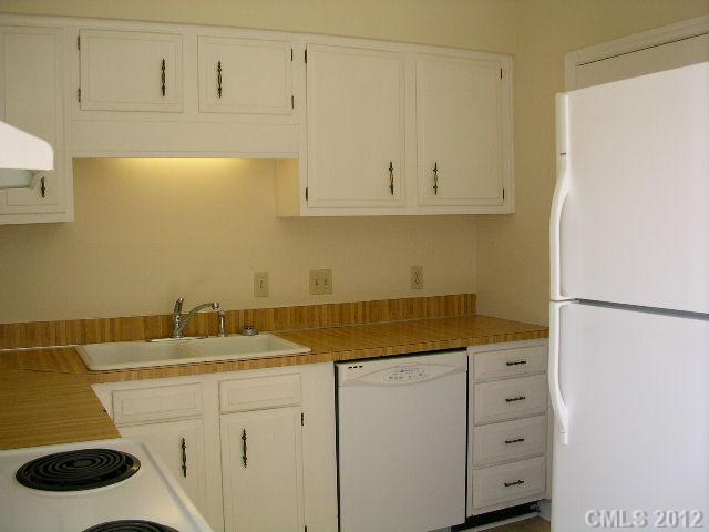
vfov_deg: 38.7
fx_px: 758
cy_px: 266
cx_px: 354
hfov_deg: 50.1
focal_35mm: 37
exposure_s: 1/79.3
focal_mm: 5.6
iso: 100
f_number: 2.7
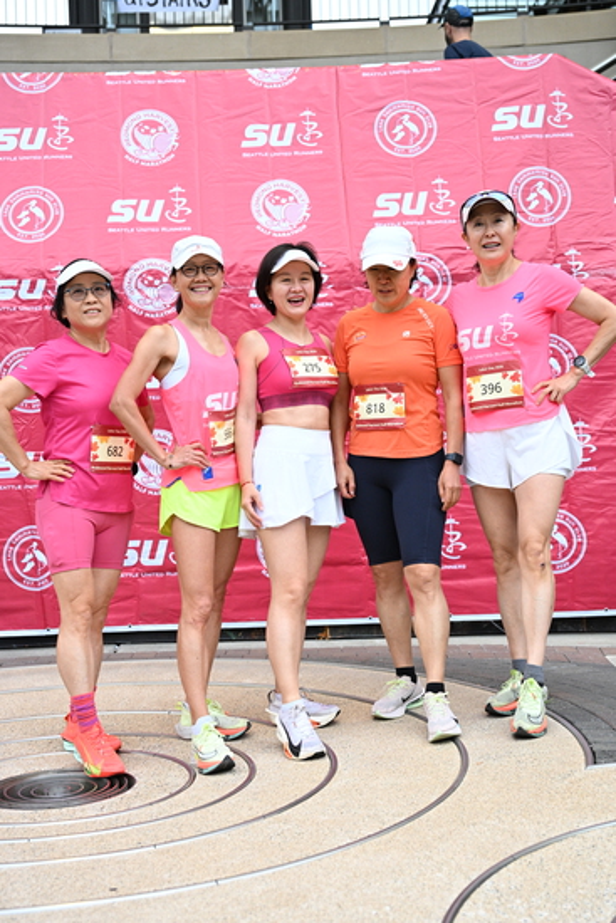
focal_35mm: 44
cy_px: 462
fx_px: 1129
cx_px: 308
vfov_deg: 44.5
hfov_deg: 30.5
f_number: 4
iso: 2000
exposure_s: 1/400
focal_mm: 44
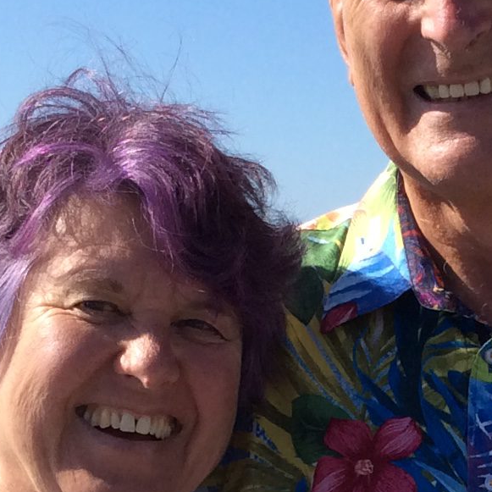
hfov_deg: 13.7
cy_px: 511
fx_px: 2026
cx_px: 489
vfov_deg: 13.6
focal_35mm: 126
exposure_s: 1/1217
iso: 32
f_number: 2.4
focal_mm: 3.3
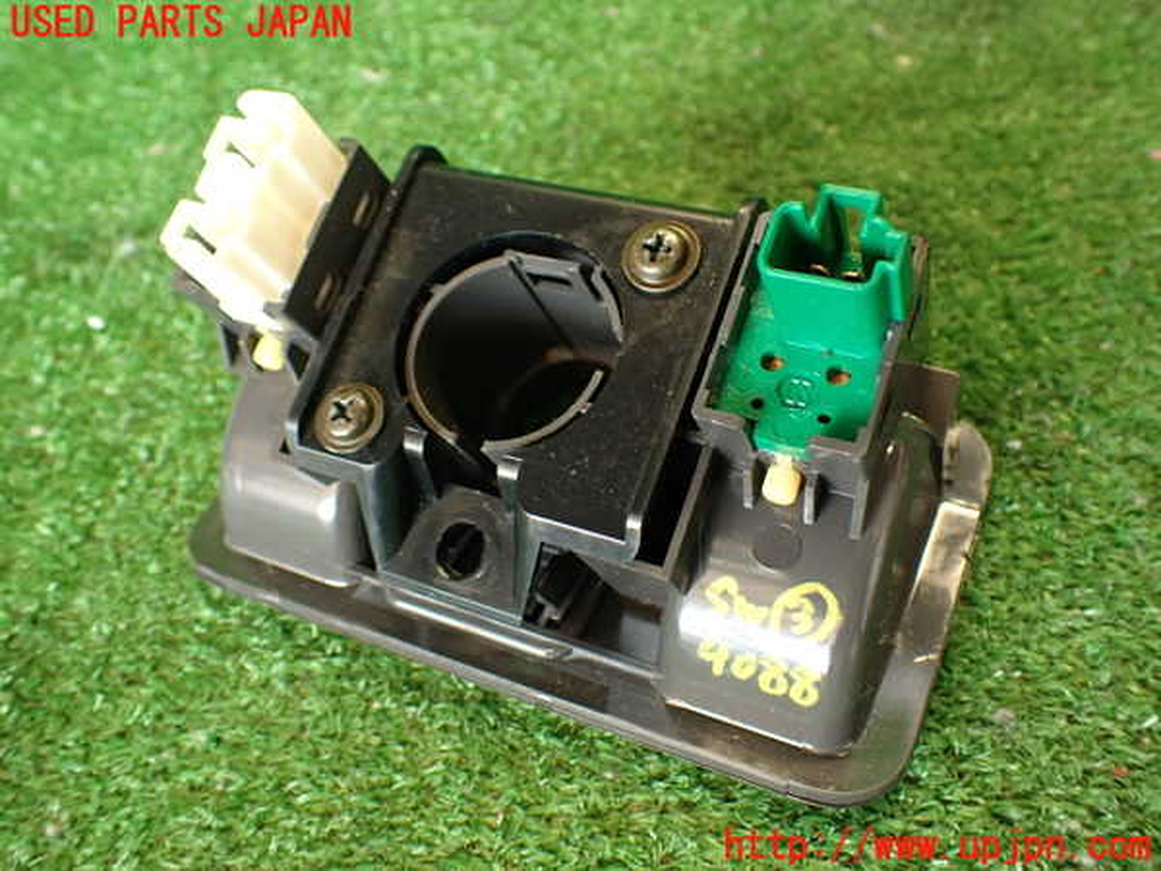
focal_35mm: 32
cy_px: 436
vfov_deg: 44.2
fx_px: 1073
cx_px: 580
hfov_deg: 56.8
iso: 250
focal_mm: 5.79
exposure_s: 1/30
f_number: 2.4
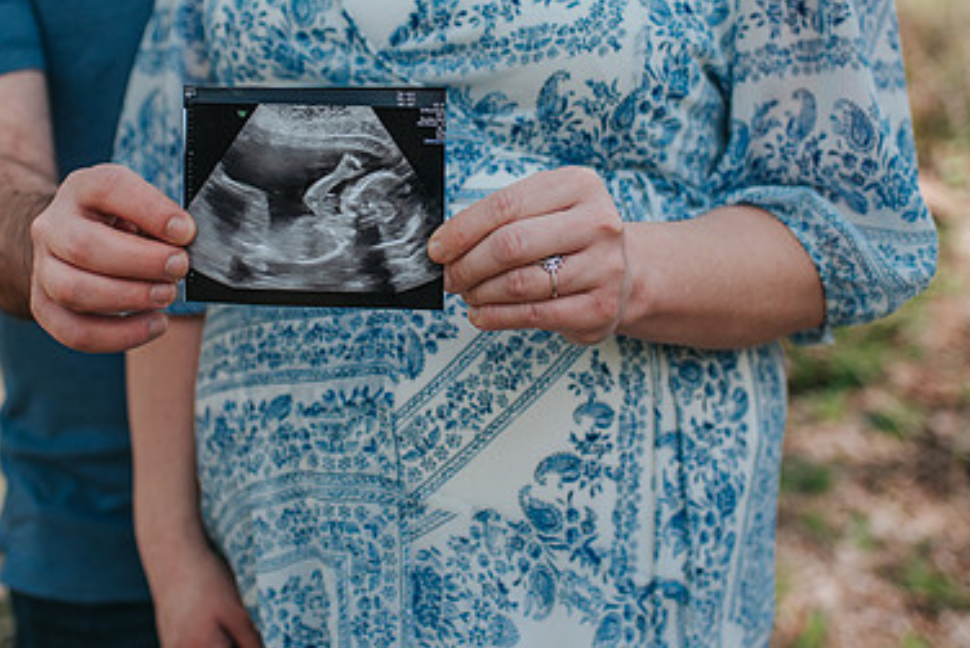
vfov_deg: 22.5
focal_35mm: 60
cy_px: 177
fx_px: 1617
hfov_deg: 33.2
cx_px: 366
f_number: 2.5
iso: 220
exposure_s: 1/1000
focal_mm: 35
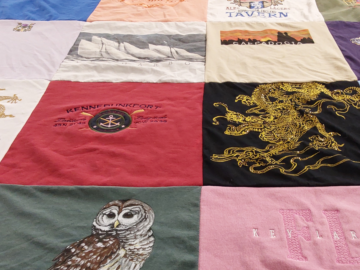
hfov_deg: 46.6
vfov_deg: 35.7
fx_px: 416
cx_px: 213
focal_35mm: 40
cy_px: 172
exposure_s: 1/50
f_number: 1.9
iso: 125
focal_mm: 2.91
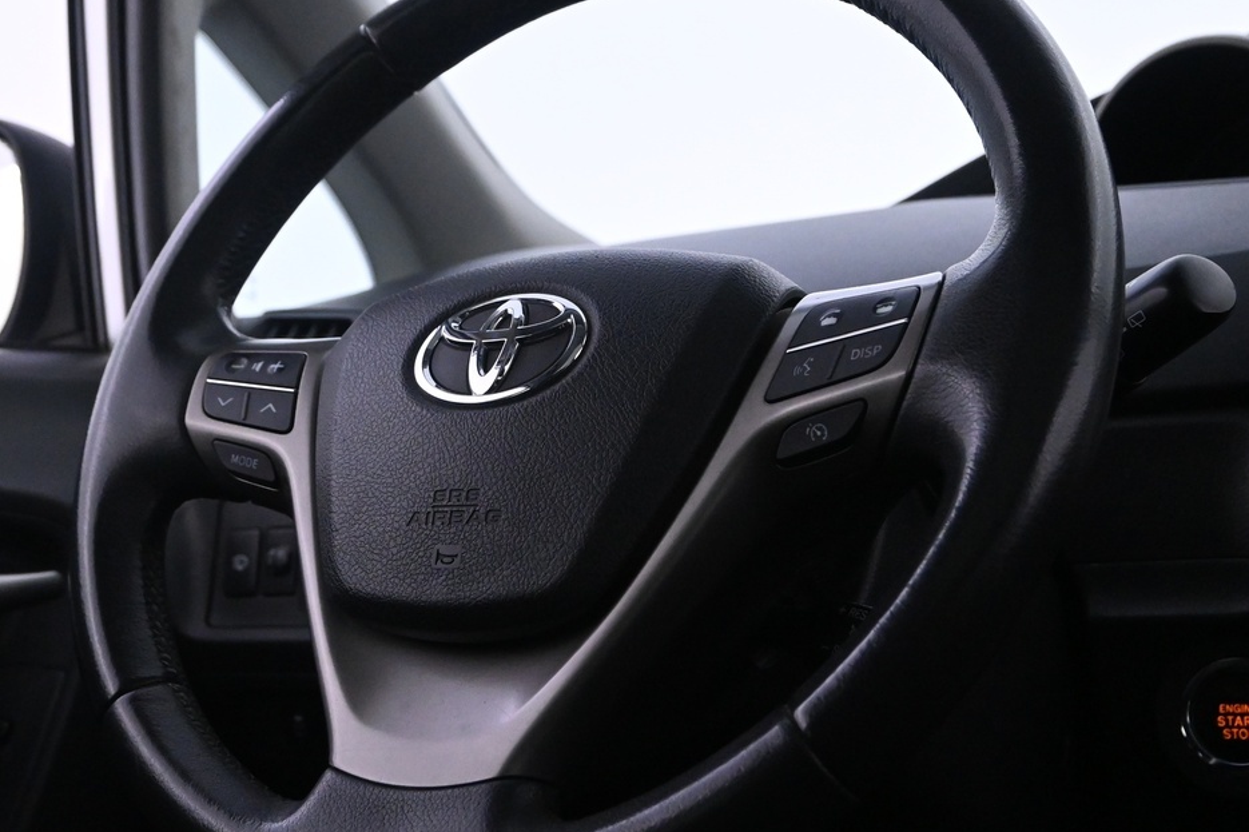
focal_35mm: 52
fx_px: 1804
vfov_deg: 26.0
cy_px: 395
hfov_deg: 38.2
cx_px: 590
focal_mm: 20
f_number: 3.8
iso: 3200
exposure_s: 1/60
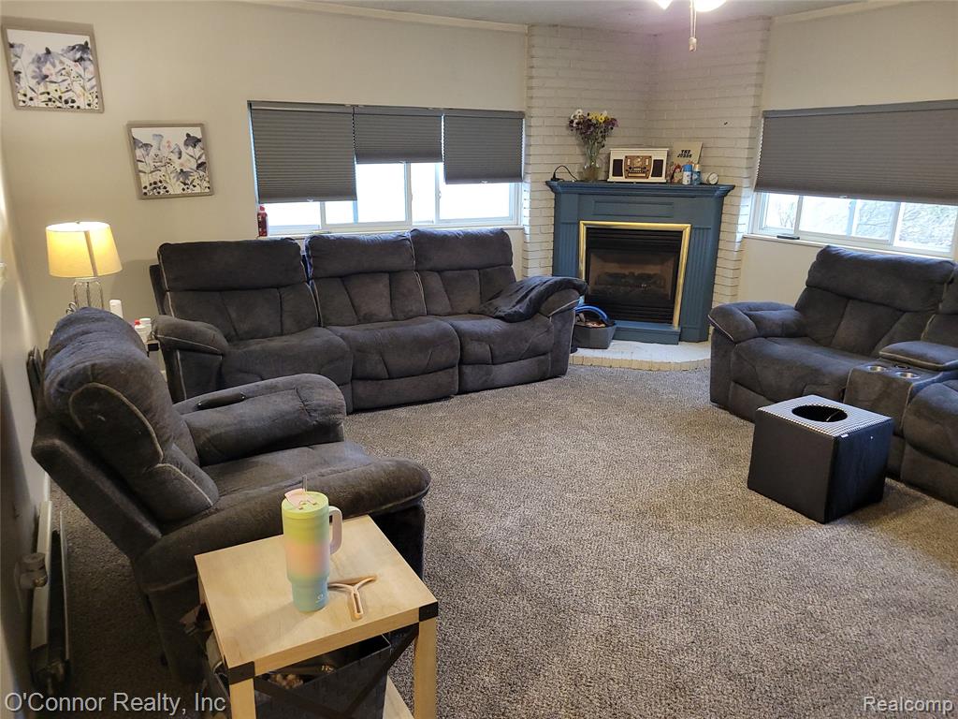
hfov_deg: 67.3
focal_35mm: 26
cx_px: 479
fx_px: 720
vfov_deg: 53.1
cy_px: 360
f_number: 1.8
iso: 250
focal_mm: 5.4
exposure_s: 1/40
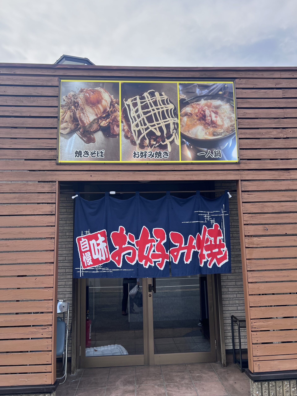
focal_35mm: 26
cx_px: 148
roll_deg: +2.8
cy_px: 198
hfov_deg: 53.1
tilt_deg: +8.9
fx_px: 297
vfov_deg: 67.3
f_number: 1.5
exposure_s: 1/1395
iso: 50
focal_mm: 5.7
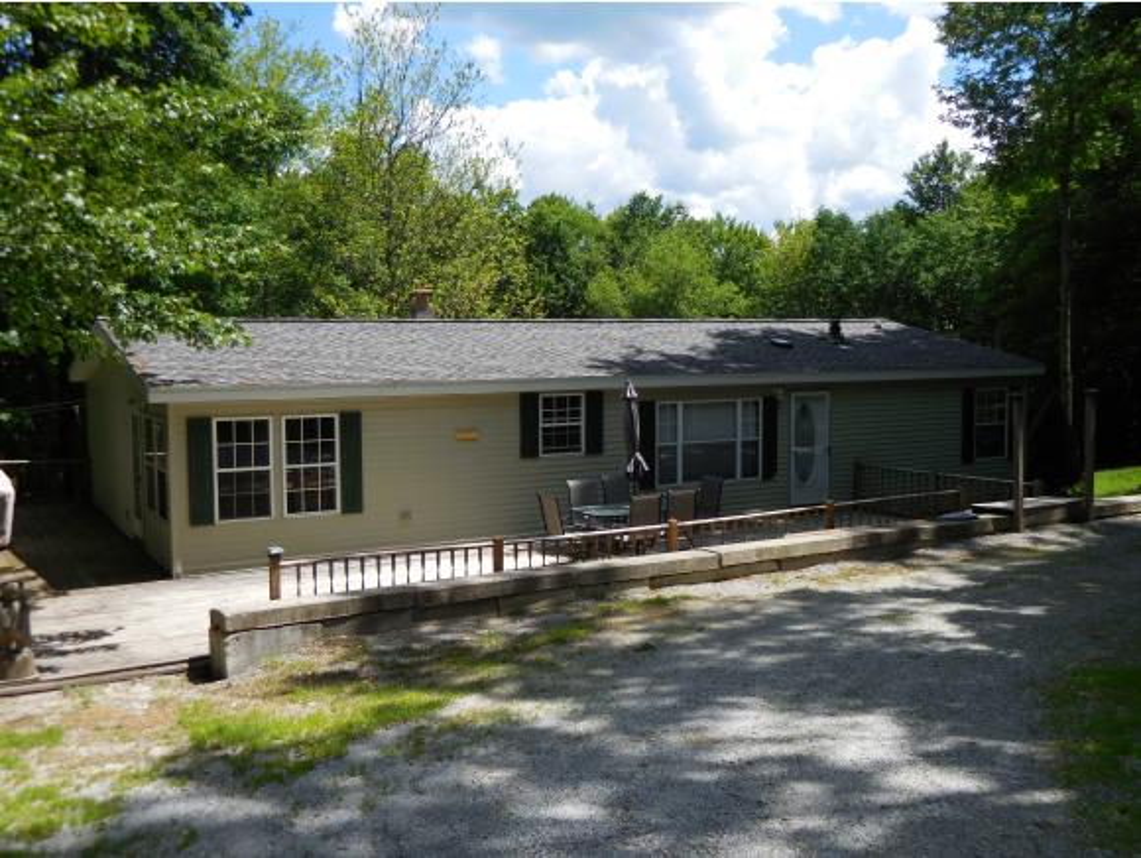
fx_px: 1089
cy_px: 429
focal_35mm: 33
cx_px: 570
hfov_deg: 55.3
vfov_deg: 43.0
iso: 125
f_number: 3.7
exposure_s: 1/800
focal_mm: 5.9
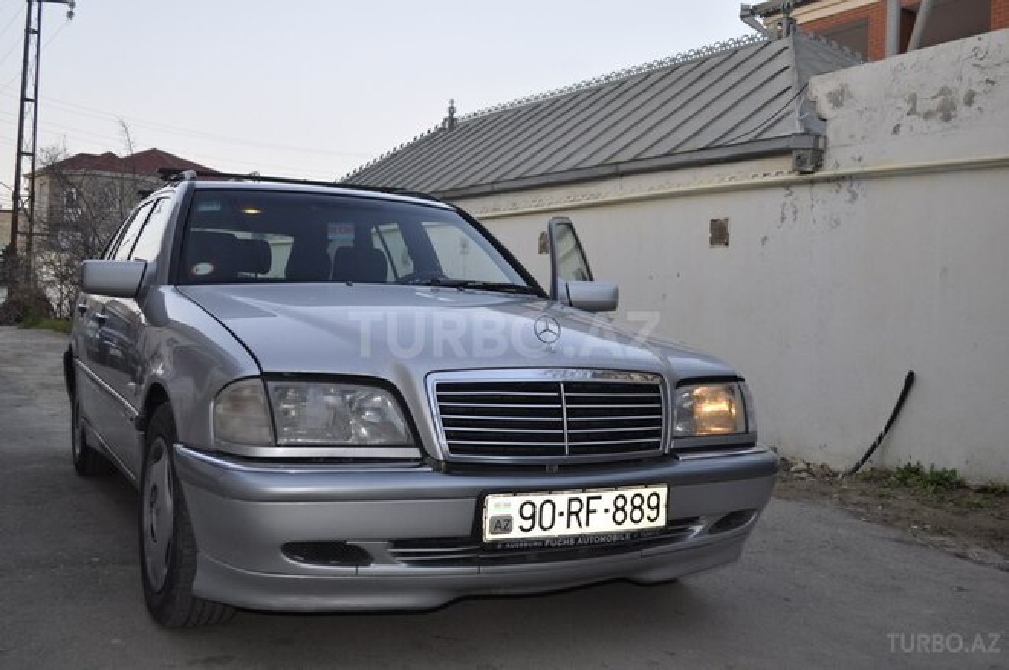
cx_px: 504
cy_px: 335
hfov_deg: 53.2
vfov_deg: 36.8
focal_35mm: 36
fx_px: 1008
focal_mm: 24
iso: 400
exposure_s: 1/100
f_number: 4
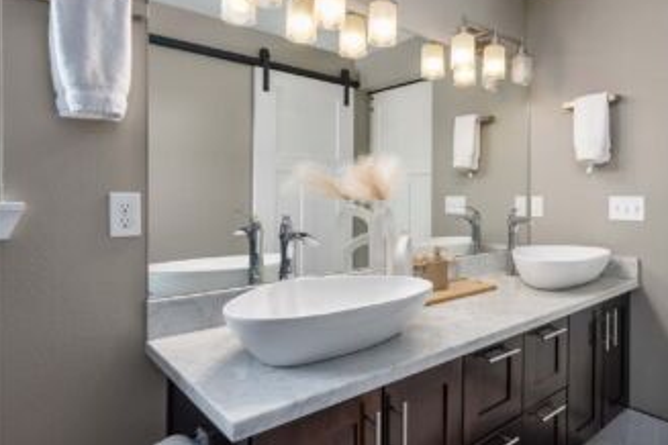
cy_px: 211
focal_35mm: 22
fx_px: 408
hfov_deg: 77.5
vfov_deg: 57.2
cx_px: 407
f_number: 7.1
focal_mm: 18
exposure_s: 1/10
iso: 1000
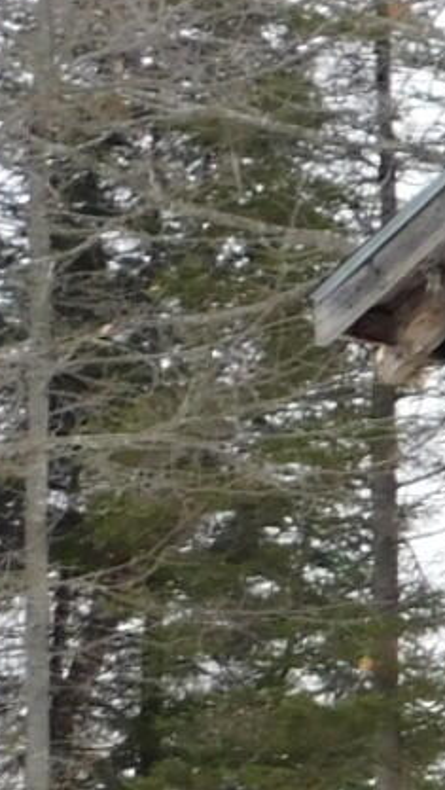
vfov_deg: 12.0
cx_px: 1973
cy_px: 709
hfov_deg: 5.6
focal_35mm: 178
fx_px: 3729
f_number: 3.2
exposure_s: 1/80
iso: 125
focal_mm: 5.3
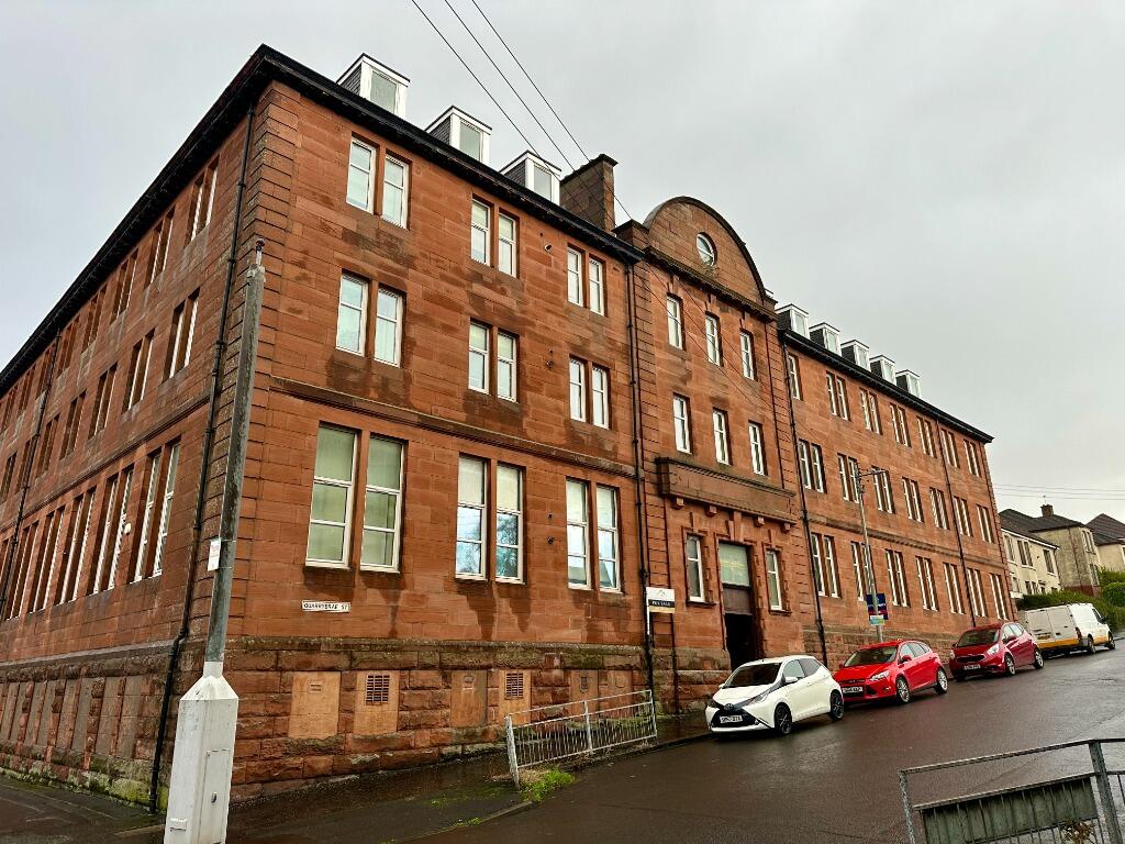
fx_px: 780
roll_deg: +1.6
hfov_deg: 71.6
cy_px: 422
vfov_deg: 56.8
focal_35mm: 24
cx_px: 562
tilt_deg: +20.1
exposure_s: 1/392
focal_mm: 6.86
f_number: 1.78
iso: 80
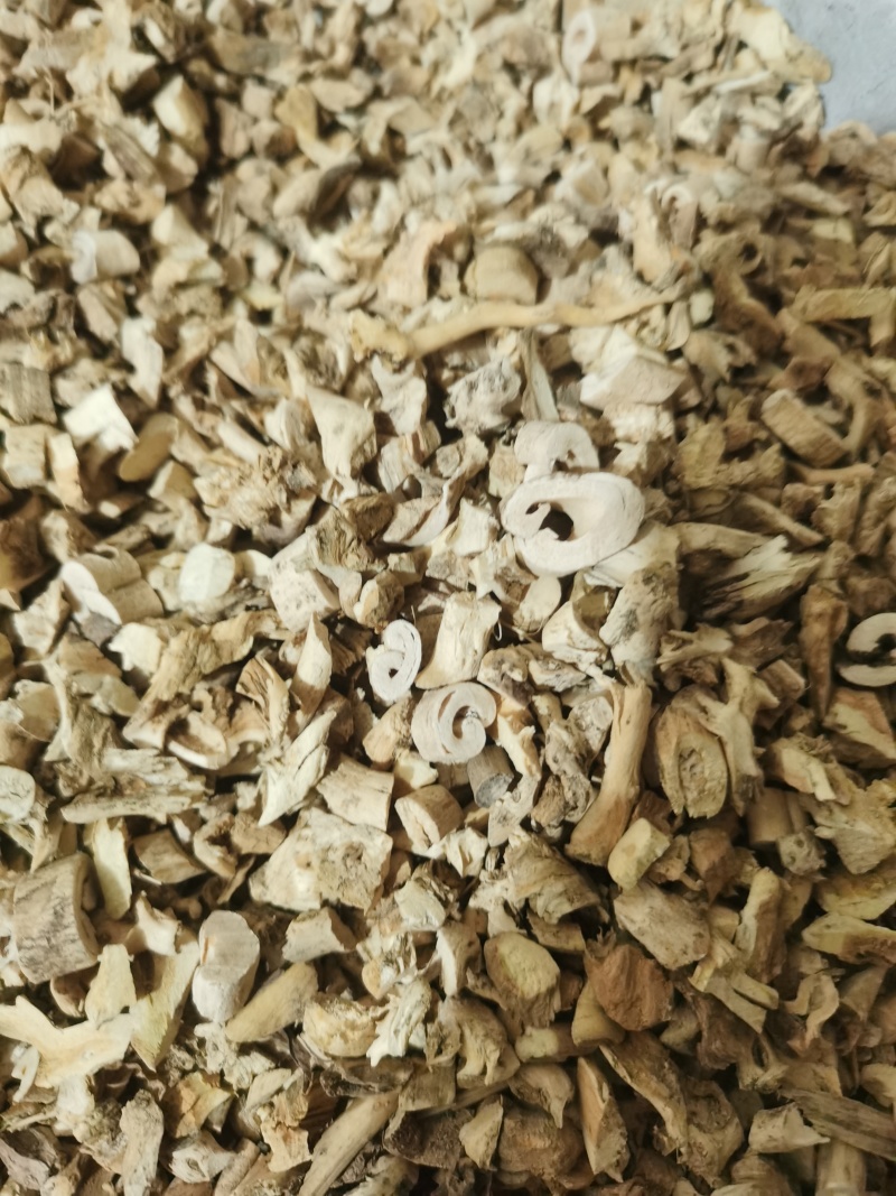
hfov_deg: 51.3
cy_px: 598
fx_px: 932
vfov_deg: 65.3
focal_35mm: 27
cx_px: 448
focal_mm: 5.58
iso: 400
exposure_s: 1/25.7
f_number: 1.8
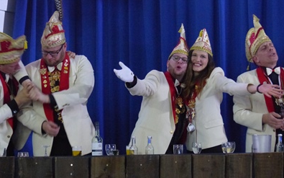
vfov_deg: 13.0
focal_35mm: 101
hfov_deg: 20.6
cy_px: 94
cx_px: 141
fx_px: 782
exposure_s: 1/15
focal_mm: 16.9
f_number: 2.8
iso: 1600
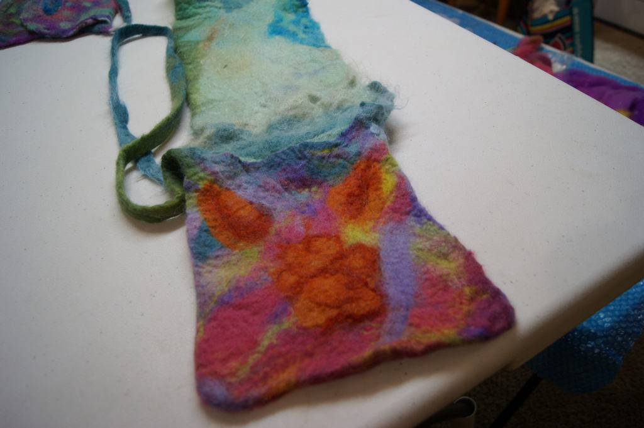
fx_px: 536
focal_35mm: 30
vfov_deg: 43.5
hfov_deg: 62.0
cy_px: 214
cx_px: 322
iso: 250
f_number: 3.5
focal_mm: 20
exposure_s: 1/30
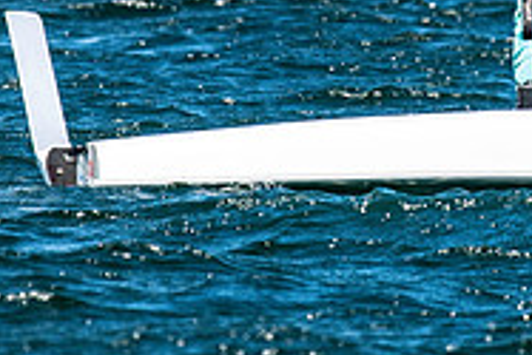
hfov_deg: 1.2
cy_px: -82
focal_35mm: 1659
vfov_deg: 0.8
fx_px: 24535
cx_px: 466
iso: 400
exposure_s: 1/3200
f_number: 5
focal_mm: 300
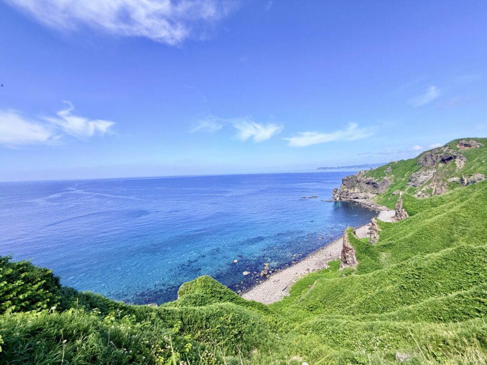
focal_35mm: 14
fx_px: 197
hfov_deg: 102.1
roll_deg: +2.1
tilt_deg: -3.5
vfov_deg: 85.7
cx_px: 244
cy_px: 182
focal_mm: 2.22
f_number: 2.2
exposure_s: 1/955
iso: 50
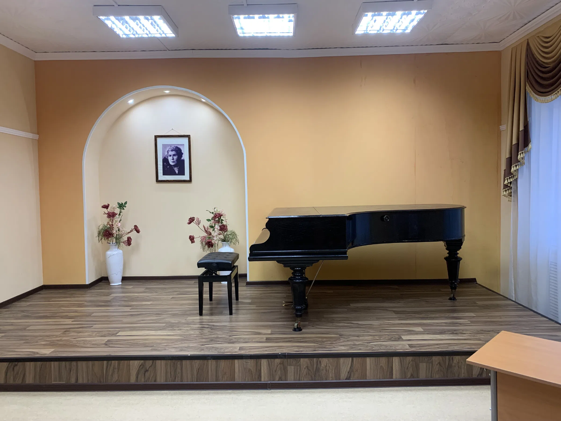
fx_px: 421
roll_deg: +2.1
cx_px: 280
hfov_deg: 67.3
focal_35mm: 26
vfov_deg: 53.1
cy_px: 210
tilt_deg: -2.6
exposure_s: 1/95
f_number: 1.8
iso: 100
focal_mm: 4.25
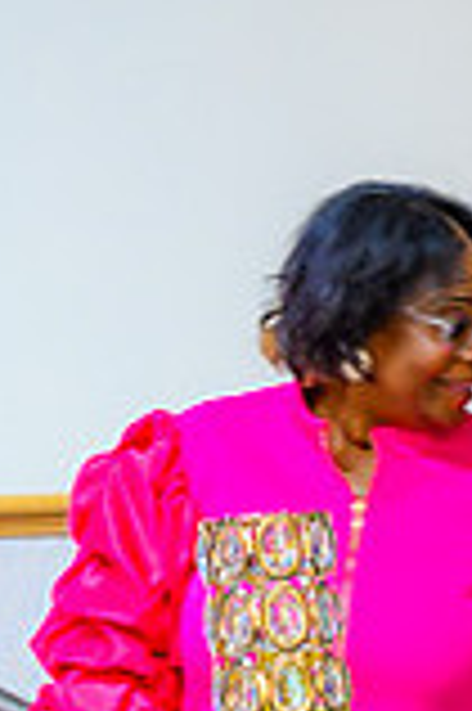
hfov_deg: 4.7
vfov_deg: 7.3
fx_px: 5558
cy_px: 700
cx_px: 1270
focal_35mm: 282
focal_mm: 70
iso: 720
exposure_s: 1/40
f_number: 2.8
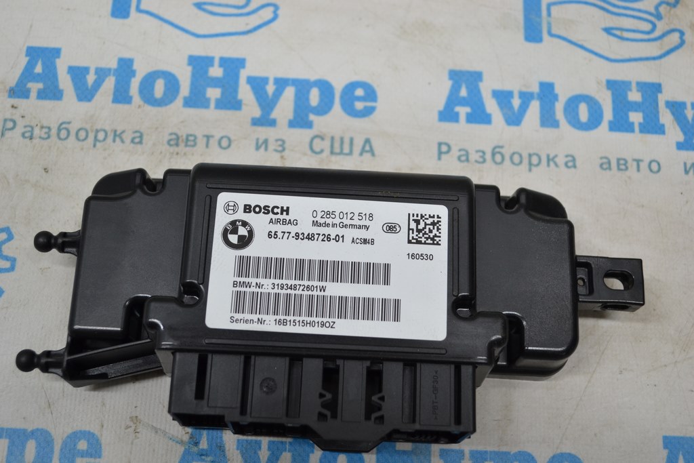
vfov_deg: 28.1
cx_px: 347
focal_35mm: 48
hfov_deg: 41.1
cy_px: 232
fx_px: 925
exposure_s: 1/100
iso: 400
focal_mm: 32
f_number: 5
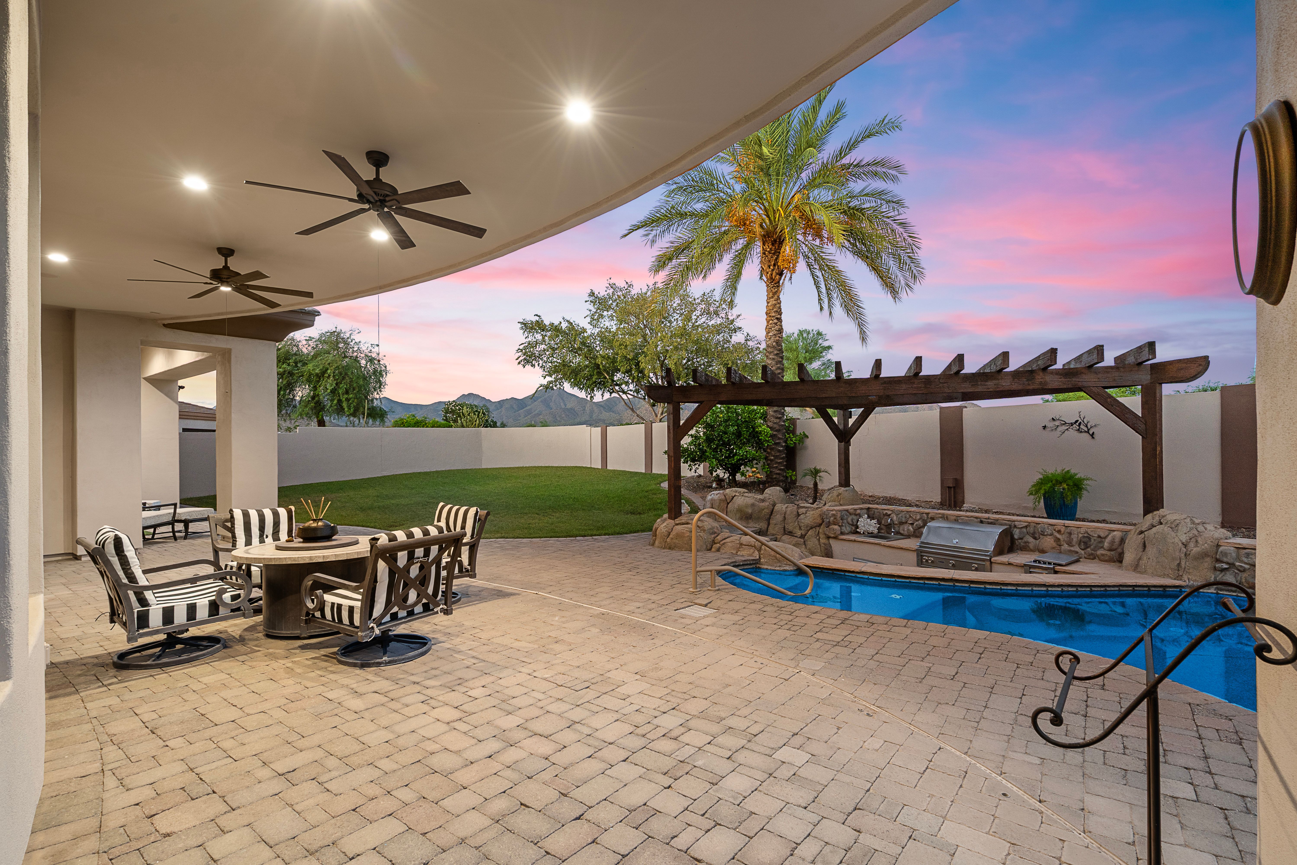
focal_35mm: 16
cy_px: 432
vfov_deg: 73.8
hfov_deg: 96.7
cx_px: 648
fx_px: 577
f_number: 10
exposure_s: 4
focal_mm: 16
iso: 200
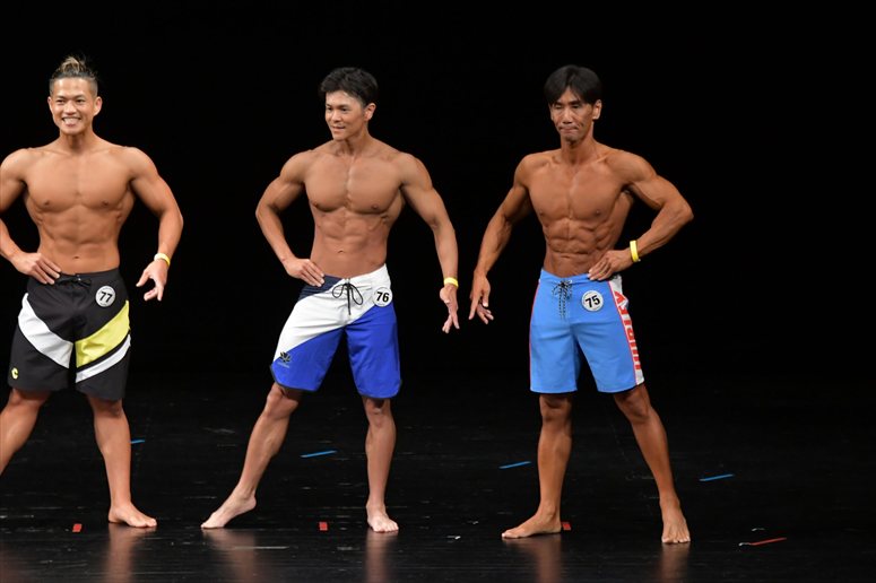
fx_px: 6567
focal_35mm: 270
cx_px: 438
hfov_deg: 7.6
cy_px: 292
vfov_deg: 5.1
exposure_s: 1/400
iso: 3200
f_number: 5.6
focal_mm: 180
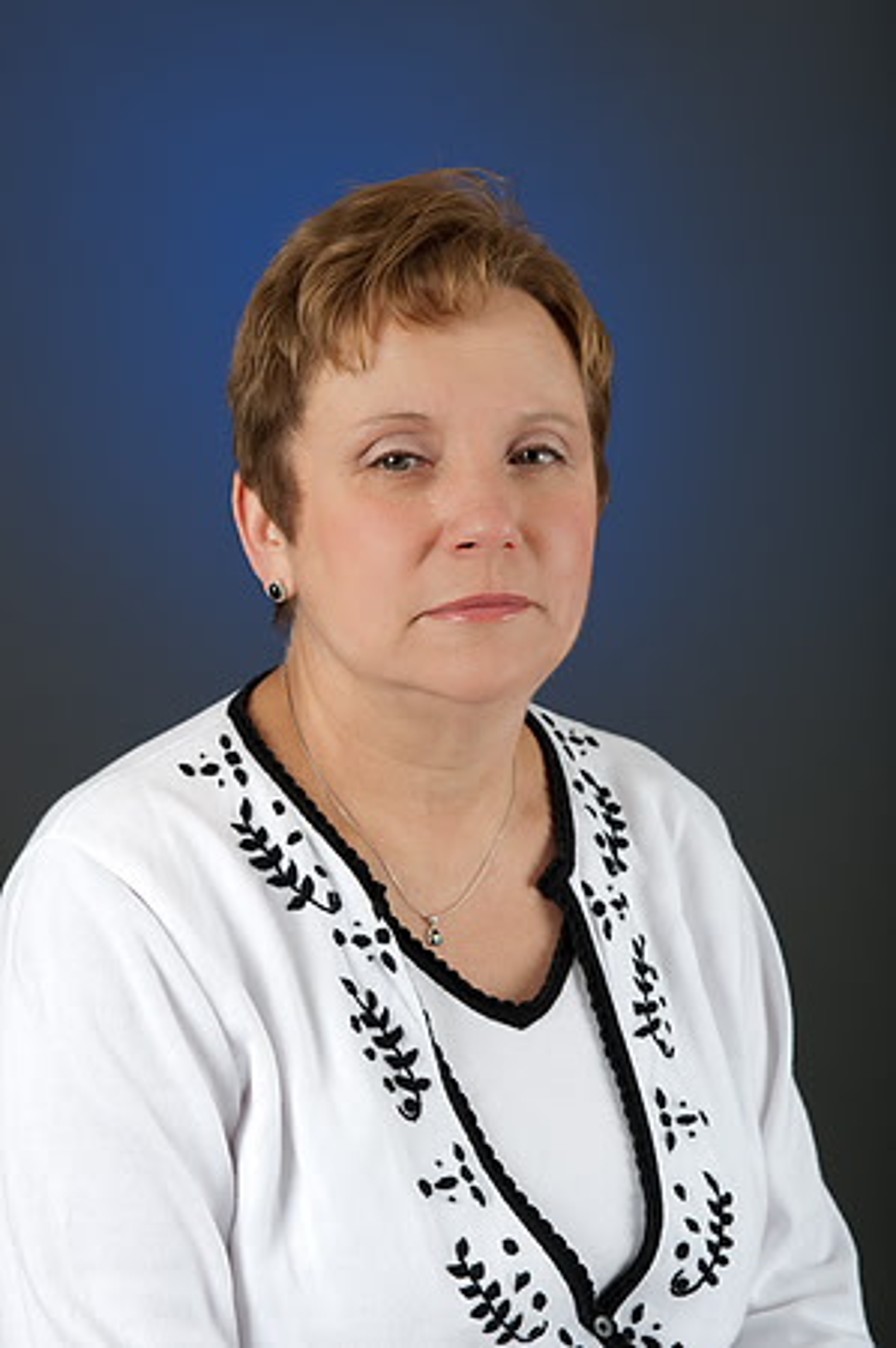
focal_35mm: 70
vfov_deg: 28.9
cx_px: 448
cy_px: 674
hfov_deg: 19.4
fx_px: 2619
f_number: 8
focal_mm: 70
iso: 100
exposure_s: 1/250
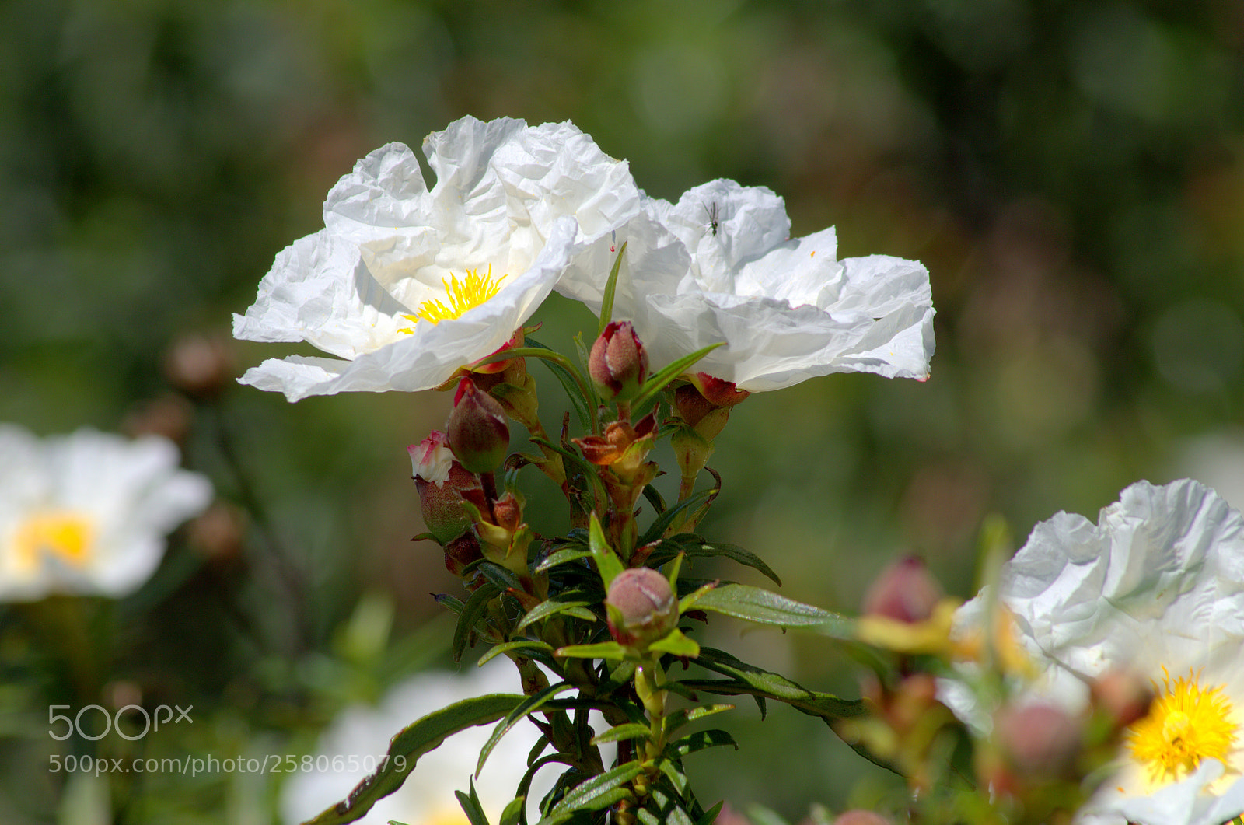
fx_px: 9314
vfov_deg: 5.1
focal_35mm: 270
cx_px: 622
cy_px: 412
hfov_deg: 7.6
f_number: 9
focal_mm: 180
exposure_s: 1/400
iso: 200
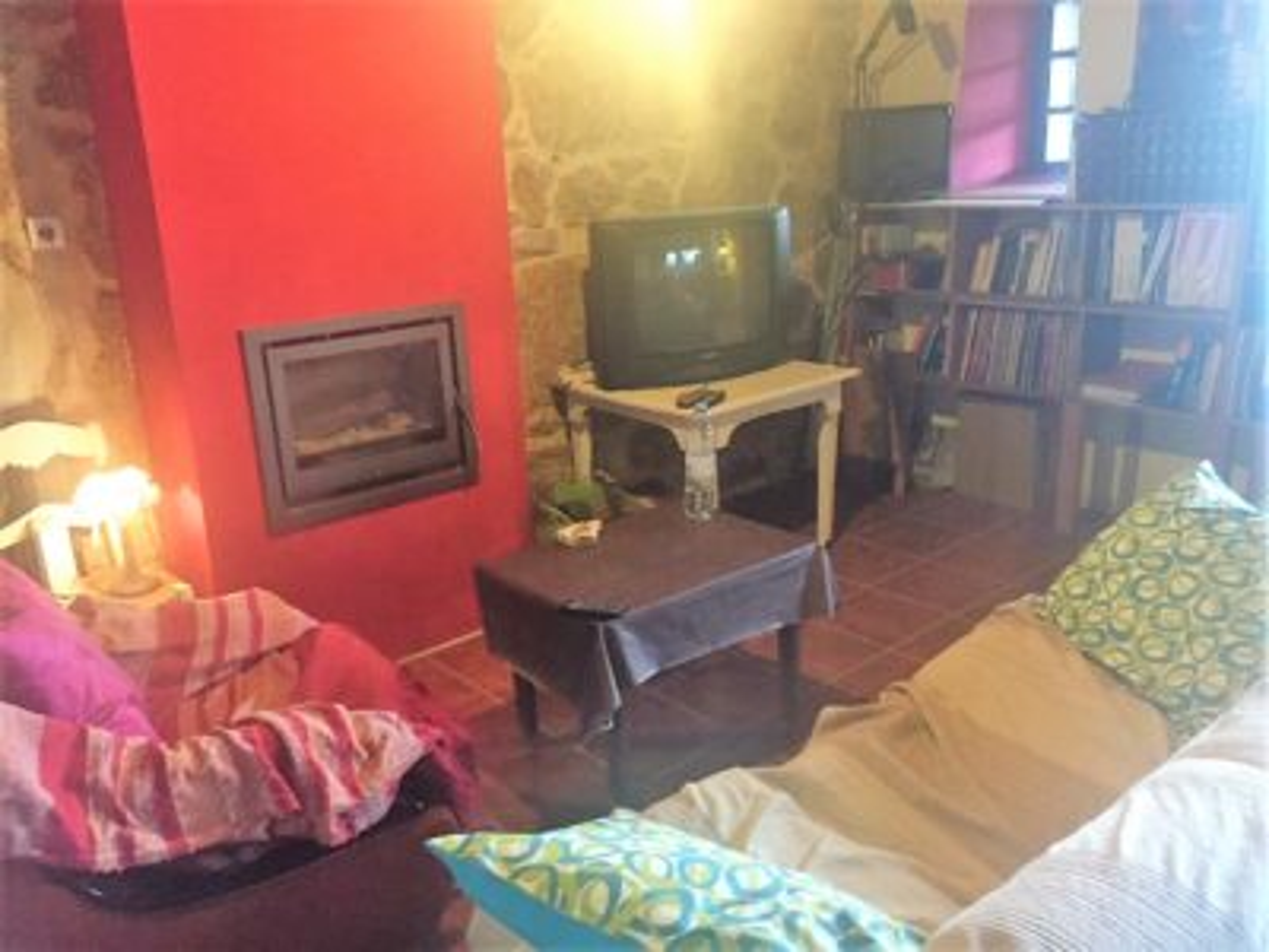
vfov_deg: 48.2
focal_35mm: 29
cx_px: 634
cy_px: 476
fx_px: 1063
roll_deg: +1.7
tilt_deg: -15.1
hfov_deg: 61.7
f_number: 2.2
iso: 320
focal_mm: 4.15
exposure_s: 1/17
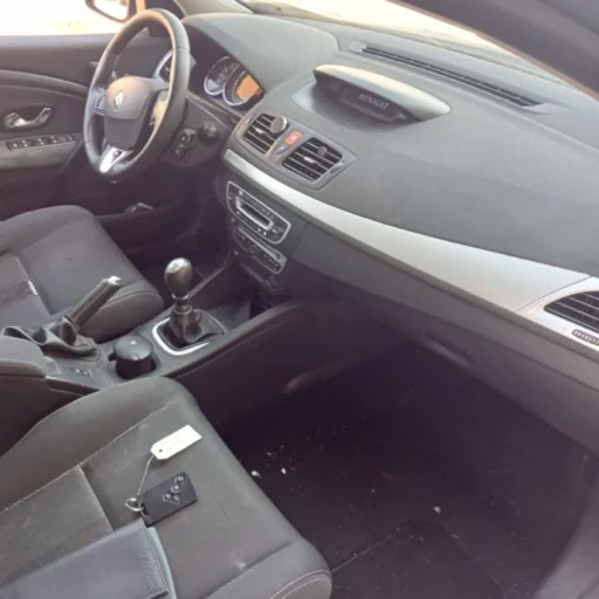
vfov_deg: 48.4
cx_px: 207
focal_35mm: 34
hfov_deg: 47.8
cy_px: 296
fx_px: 666
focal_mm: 3.46
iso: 226
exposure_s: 1/33.3
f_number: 2.2
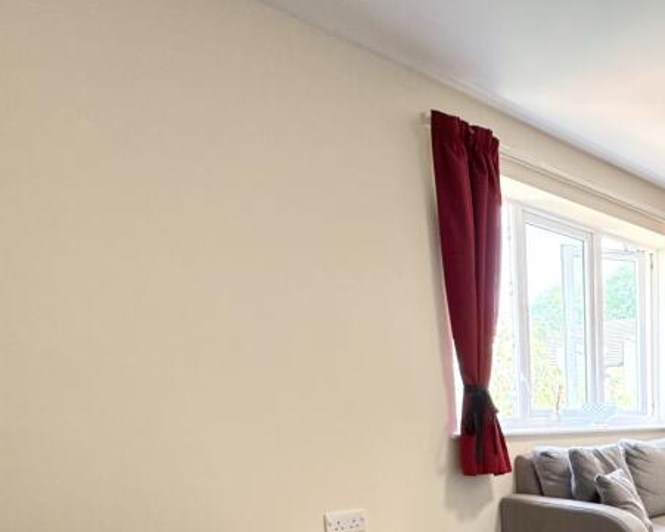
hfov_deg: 46.9
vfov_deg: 42.0
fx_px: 610
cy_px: 508
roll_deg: +0.3
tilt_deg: -8.7
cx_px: 677
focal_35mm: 31
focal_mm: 2.22
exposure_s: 1/100
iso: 200
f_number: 2.2
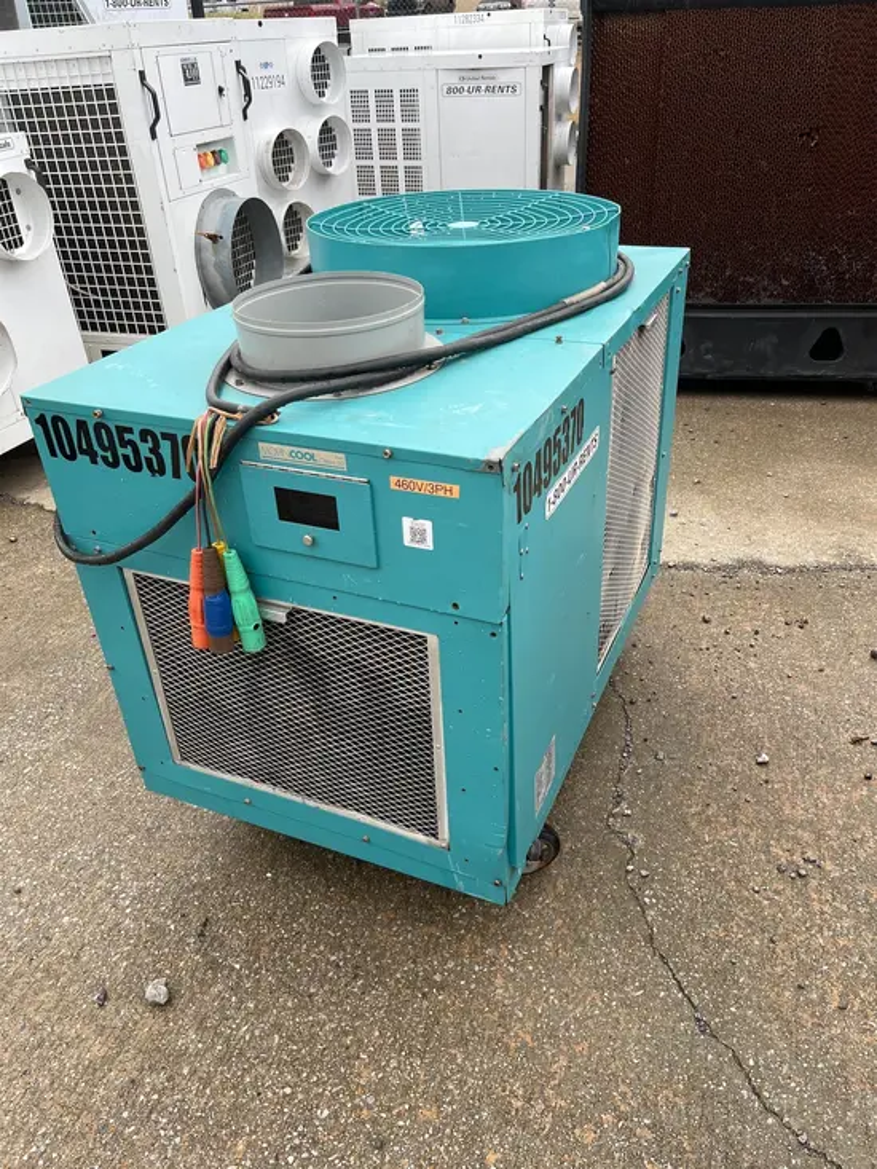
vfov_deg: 67.3
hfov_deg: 53.1
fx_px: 878
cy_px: 584
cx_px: 438
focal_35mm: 26
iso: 50
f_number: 1.6
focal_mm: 5.1
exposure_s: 1/550
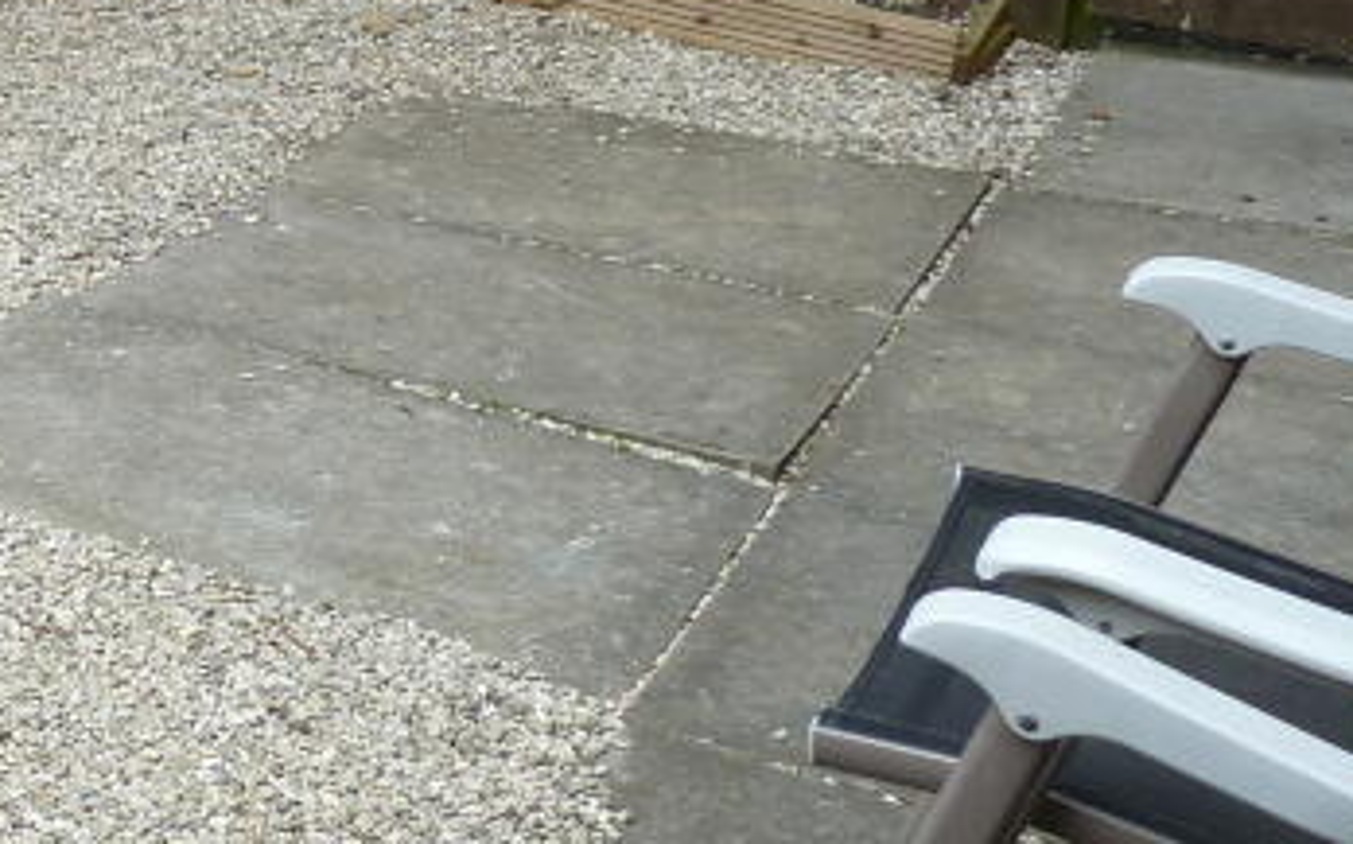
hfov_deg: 23.8
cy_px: -121
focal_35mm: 78
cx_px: -338
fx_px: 2874
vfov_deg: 16.1
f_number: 3.5
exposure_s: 1/100
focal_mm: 4.1
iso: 80
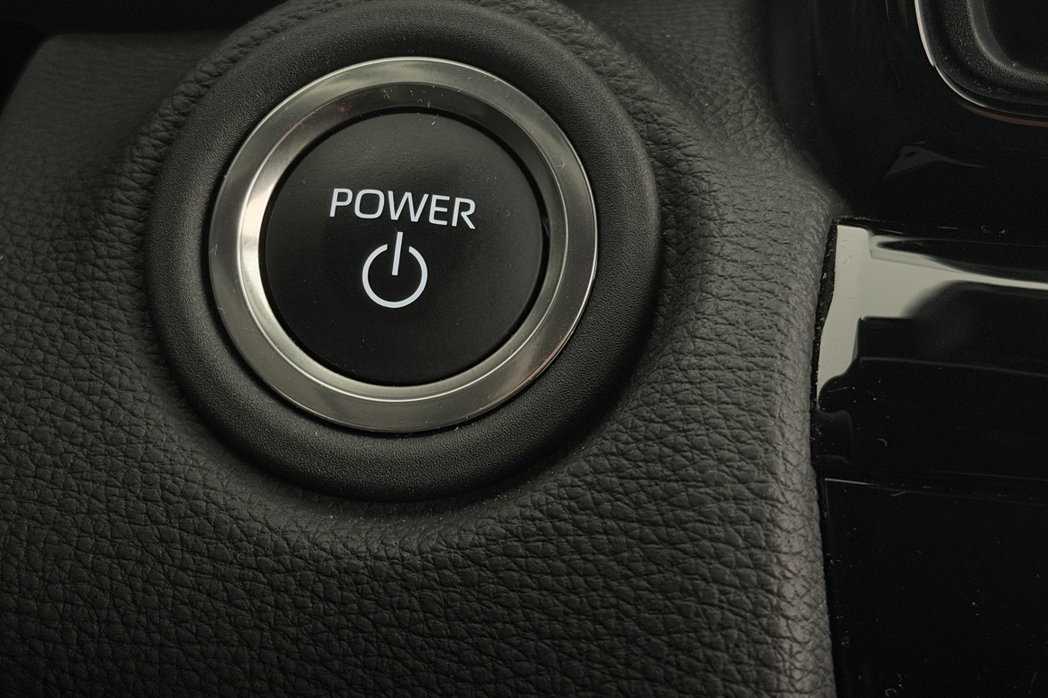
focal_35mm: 62
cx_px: 417
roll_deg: -2.2
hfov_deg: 32.3
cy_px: 219
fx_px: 1805
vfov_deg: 21.8
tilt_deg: -13.7
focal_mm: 6.76
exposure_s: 1/25
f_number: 1.78
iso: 640
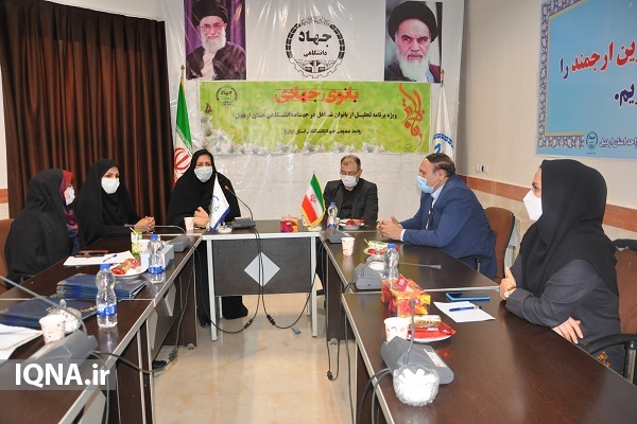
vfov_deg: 47.9
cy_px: 212
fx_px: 478
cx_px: 318
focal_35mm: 27
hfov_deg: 67.4
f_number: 3.5
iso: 800
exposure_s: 1/60
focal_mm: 18
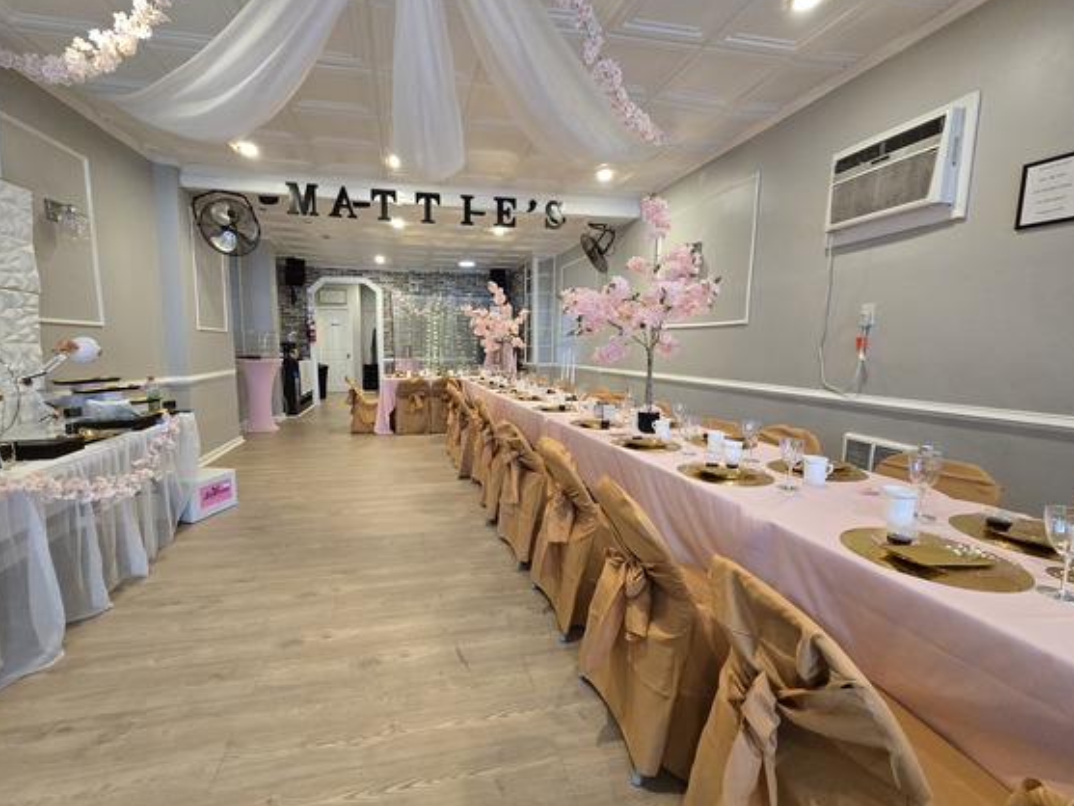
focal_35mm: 14
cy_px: 411
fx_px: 434
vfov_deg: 85.7
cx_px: 509
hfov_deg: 102.0
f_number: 2.2
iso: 500
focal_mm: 2.2
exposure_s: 1/60
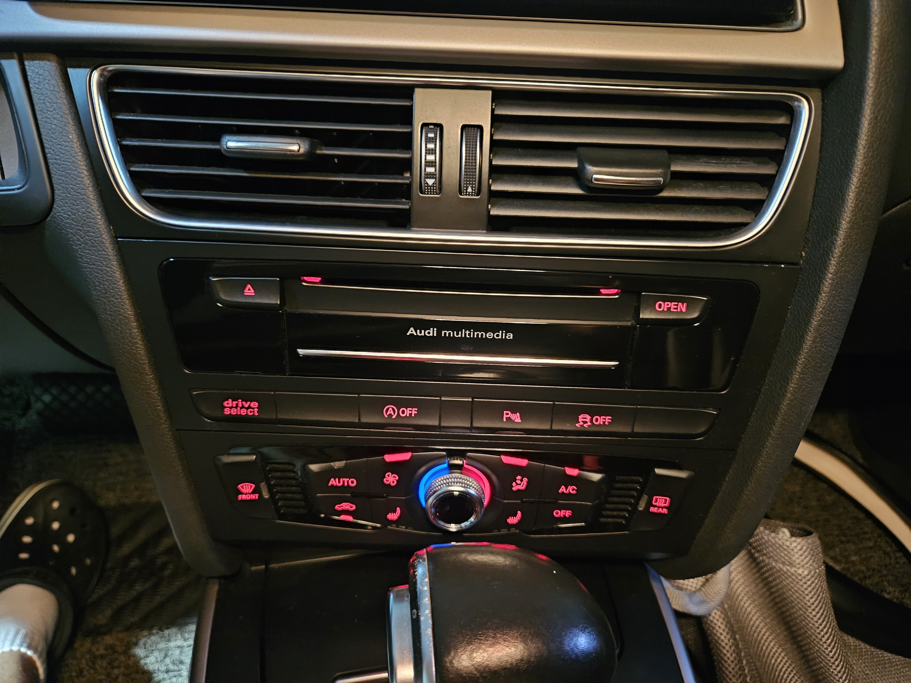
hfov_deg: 73.9
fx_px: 605
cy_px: 342
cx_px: 456
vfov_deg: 58.9
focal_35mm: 23
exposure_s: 1/24
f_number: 1.8
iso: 1600
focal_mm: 5.4
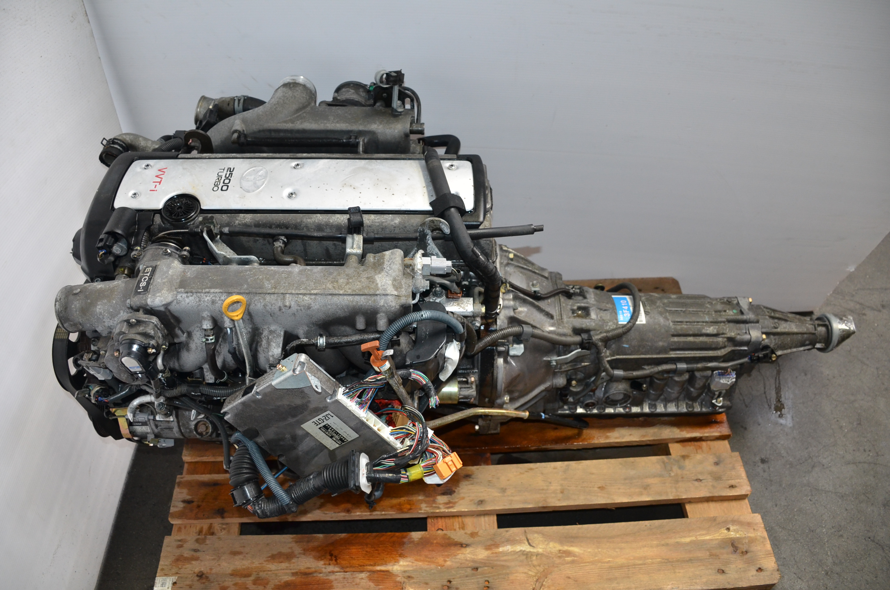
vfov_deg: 47.7
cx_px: 445
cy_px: 295
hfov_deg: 67.5
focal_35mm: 27
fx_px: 666
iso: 800
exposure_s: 1/60
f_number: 3.5
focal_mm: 18
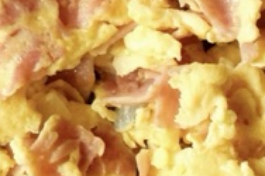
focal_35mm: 300
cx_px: -49
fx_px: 2206
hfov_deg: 6.8
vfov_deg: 4.6
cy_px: -24
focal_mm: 31.1
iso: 400
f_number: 4
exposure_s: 1/125
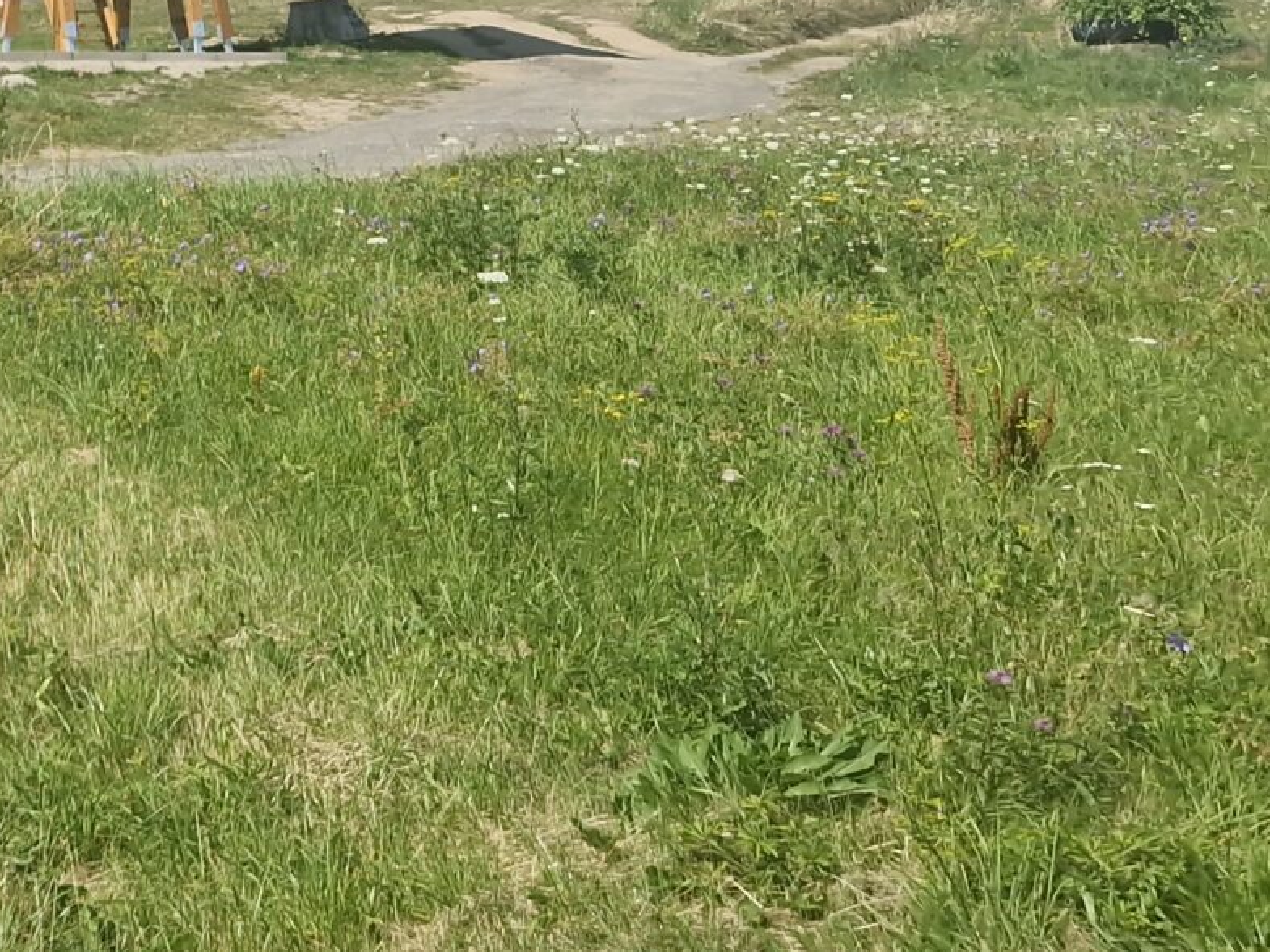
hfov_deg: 22.6
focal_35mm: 75
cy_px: -163
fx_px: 2752
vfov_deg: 18.7
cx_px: -480
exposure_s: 1/15152
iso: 50
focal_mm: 5.4
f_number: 1.8
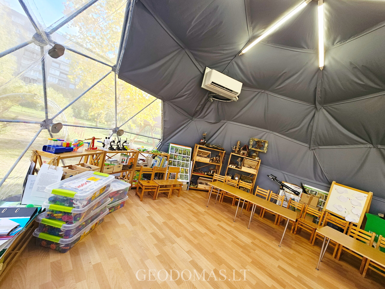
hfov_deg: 106.2
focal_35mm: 13
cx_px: 192
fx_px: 145
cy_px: 144
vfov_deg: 89.9
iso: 64
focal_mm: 2.2
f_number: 2.2
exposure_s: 1/139
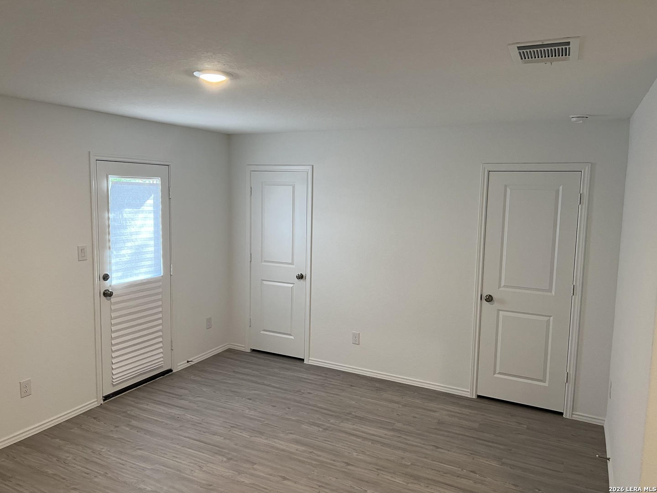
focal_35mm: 26
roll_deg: -0.8
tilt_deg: -7.5
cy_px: 246
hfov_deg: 67.3
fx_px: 493
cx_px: 328
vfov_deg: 53.1
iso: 100
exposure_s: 1/60
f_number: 1.5
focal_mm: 5.7
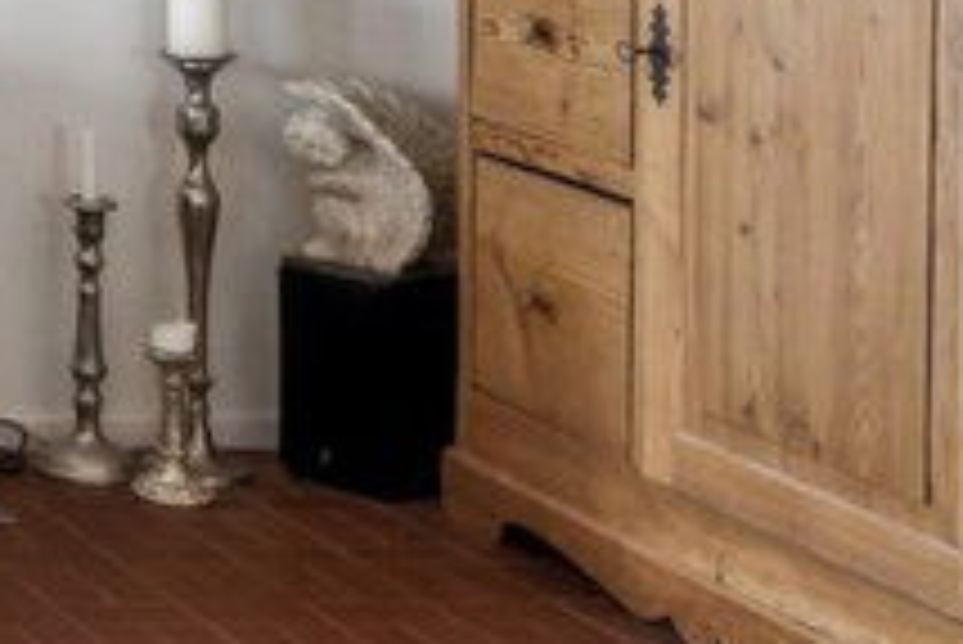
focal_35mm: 112
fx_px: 2998
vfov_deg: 11.7
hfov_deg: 14.5
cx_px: -1058
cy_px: -331
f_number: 9
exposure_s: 1/13
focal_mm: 15
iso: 200
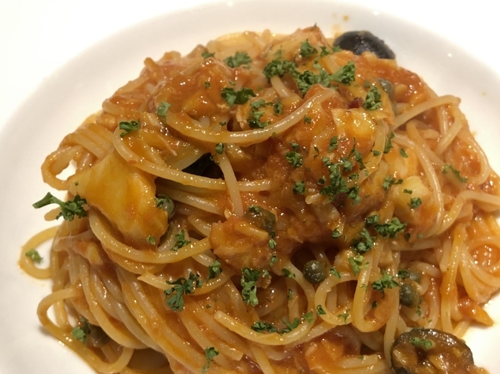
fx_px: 765
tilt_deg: -59.0
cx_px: 290
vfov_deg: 27.2
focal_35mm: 53
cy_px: 266
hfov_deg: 36.1
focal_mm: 4
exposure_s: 1/17
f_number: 1.8
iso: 50
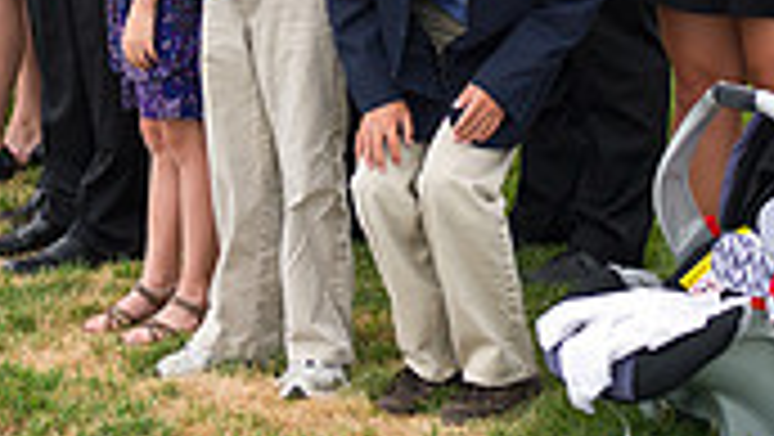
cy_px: -283
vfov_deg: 7.1
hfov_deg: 12.7
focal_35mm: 169
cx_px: 288
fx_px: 3471
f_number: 3.2
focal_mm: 48
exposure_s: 1/400
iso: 200
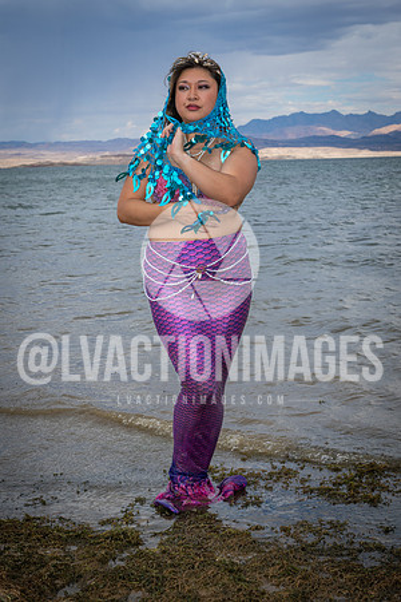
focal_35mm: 60
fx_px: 1002
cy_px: 301
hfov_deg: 22.6
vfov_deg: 33.4
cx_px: 200
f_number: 10
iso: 64
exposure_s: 1/250
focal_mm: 60
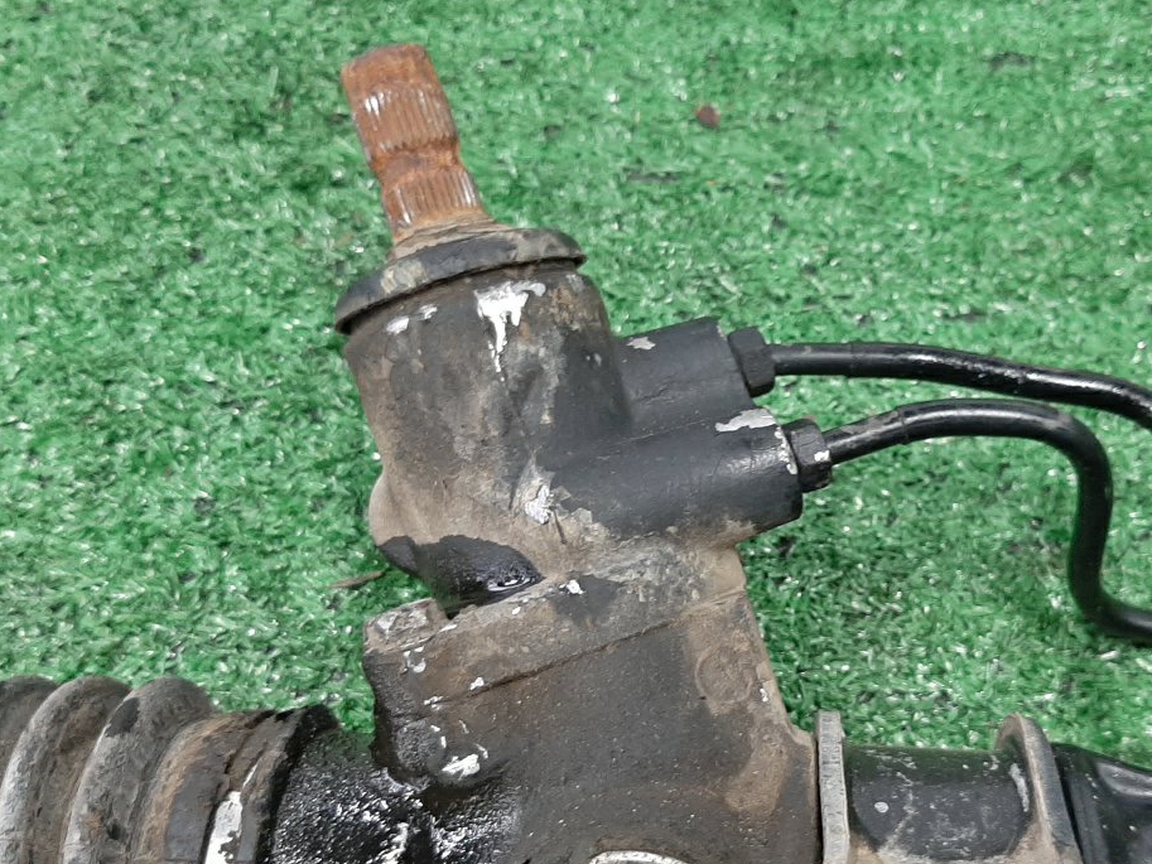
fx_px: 1365
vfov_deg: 34.8
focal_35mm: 41
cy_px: 571
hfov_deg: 45.3
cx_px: 741
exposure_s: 1/25
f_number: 1.7
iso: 165
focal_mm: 3.93
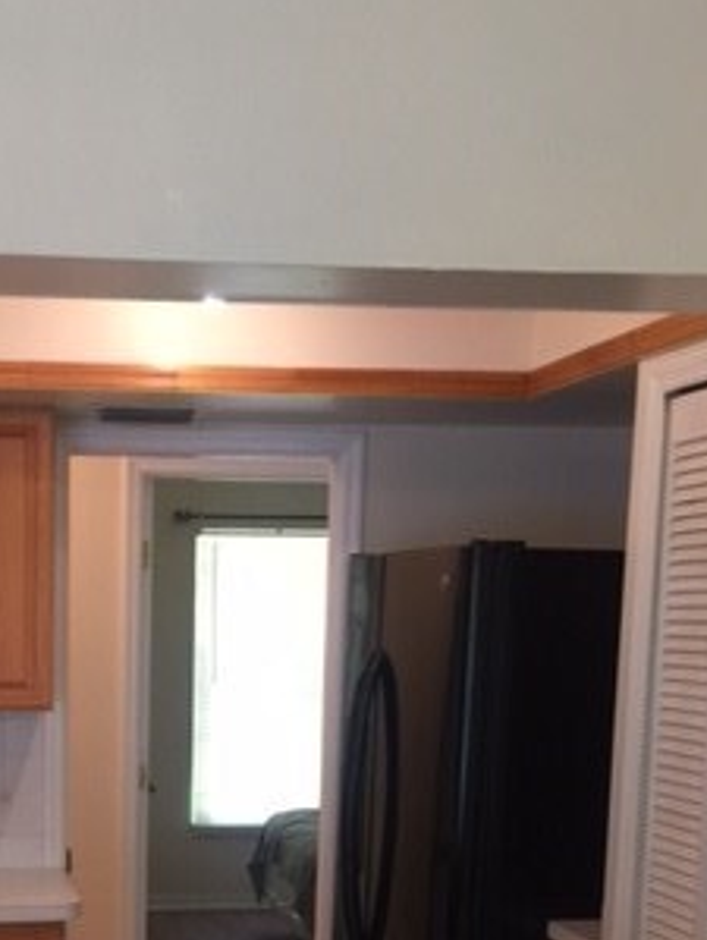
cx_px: 85
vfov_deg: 29.5
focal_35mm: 62
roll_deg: +1.0
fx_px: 1685
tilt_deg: -8.7
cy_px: 893
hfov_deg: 23.2
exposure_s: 1/15
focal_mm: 4.15
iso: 80
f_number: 2.2
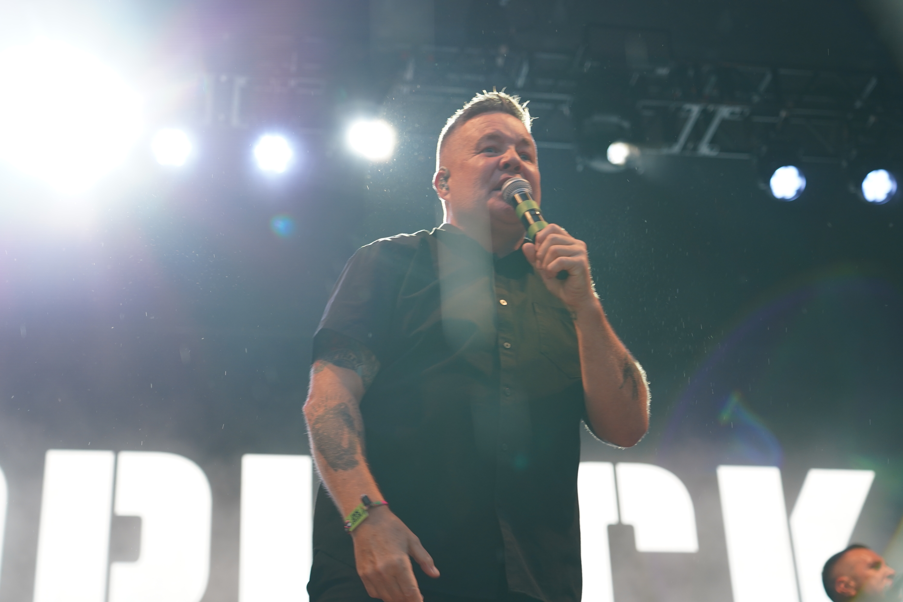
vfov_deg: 21.9
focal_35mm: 62
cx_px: 452
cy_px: 301
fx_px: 1555
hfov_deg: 32.4
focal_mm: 62
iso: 640
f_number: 4
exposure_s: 1/160
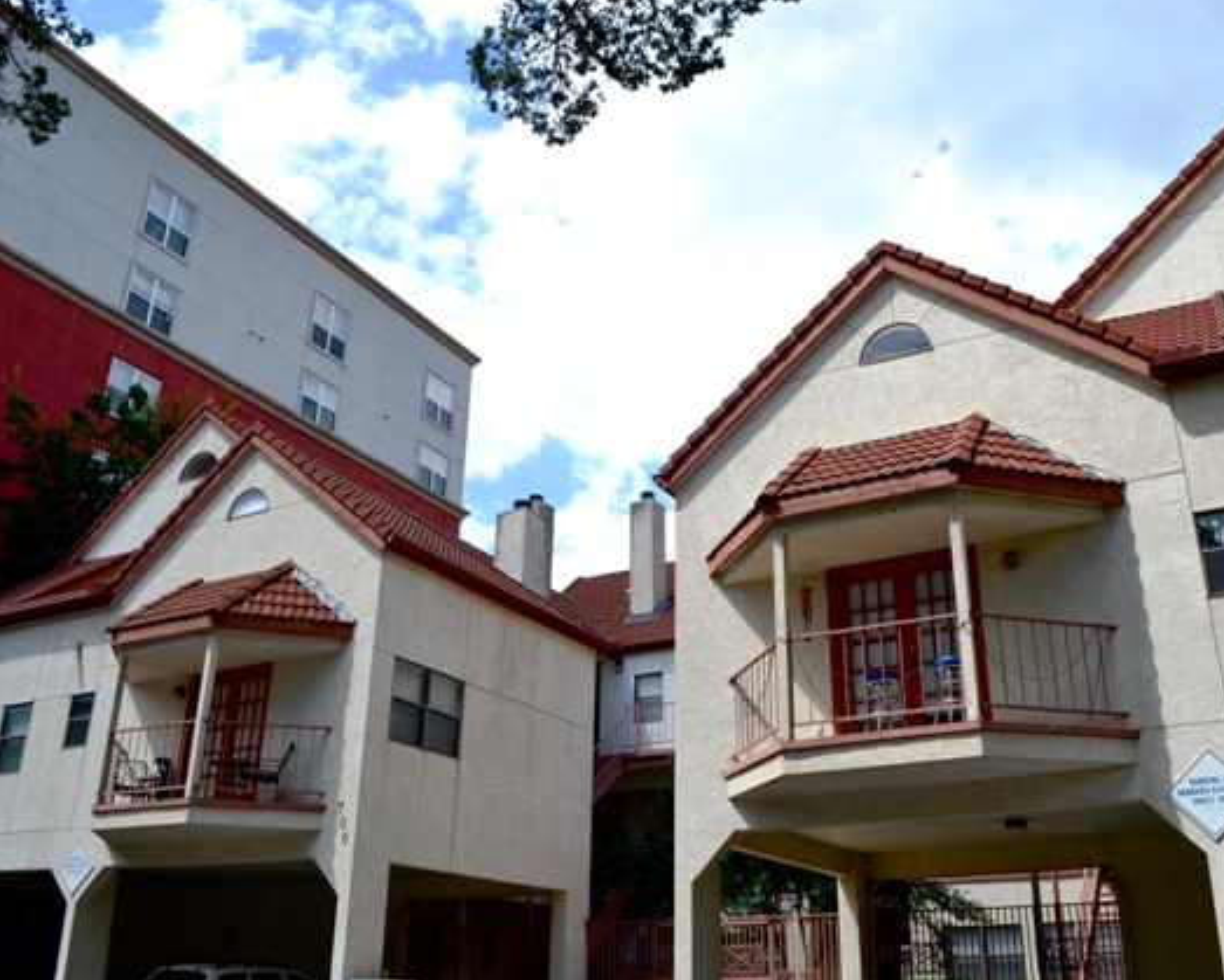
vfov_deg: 47.1
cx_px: 672
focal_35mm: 31
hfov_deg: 57.0
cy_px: 490
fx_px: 1124
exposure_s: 1/250
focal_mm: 18
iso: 100
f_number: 8
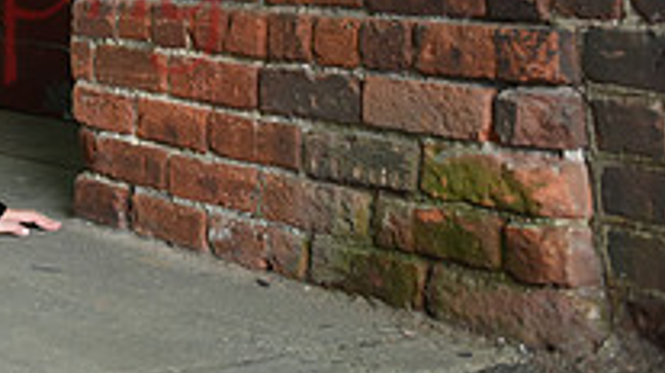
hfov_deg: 20.9
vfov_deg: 12.4
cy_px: -146
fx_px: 1656
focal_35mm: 94
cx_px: -164
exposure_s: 1/200
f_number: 4.5
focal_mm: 32
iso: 1250
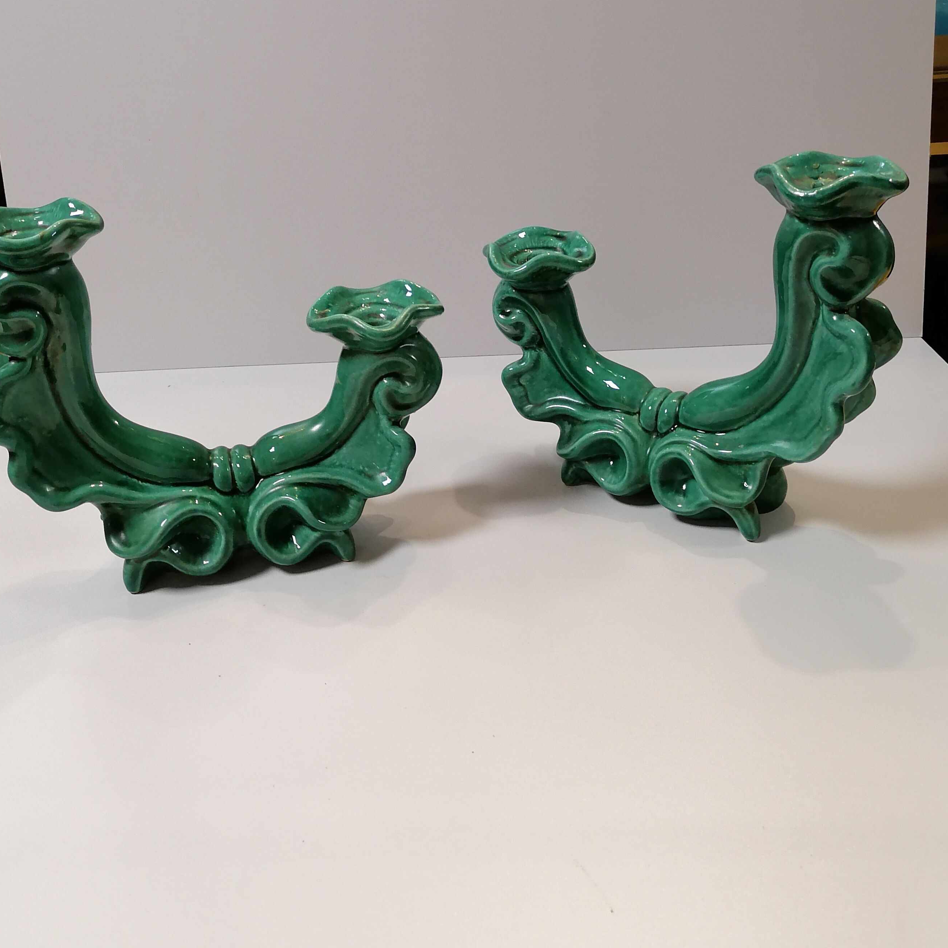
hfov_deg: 47.2
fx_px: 1084
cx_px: 456
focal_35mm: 35
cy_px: 287
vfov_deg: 46.2
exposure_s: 1/33.3
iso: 200
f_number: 1.8
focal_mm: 5.4
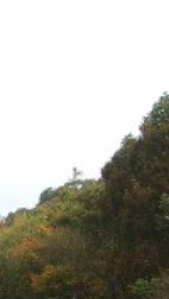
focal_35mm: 177
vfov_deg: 11.7
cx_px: -210
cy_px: 443
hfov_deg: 6.6
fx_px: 1405
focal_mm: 7.7
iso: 50
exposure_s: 1/350
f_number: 3.7
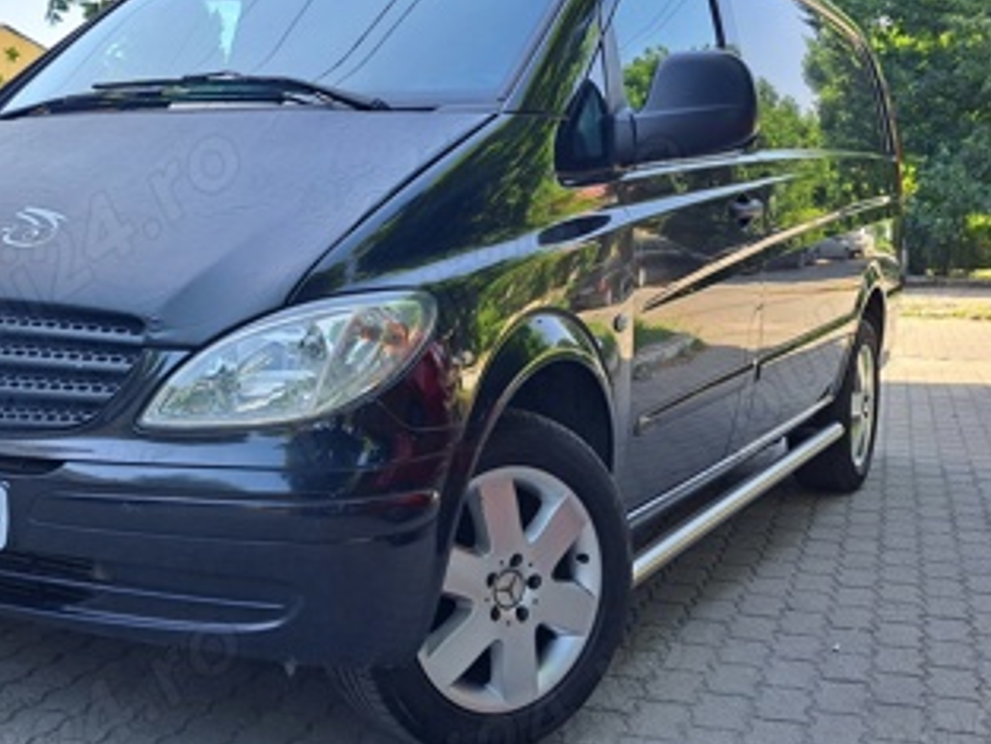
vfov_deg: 31.5
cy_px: 320
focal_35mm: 46
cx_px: 256
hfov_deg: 40.2
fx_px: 1317
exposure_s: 1/316
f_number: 1.8
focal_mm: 5.23
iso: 50
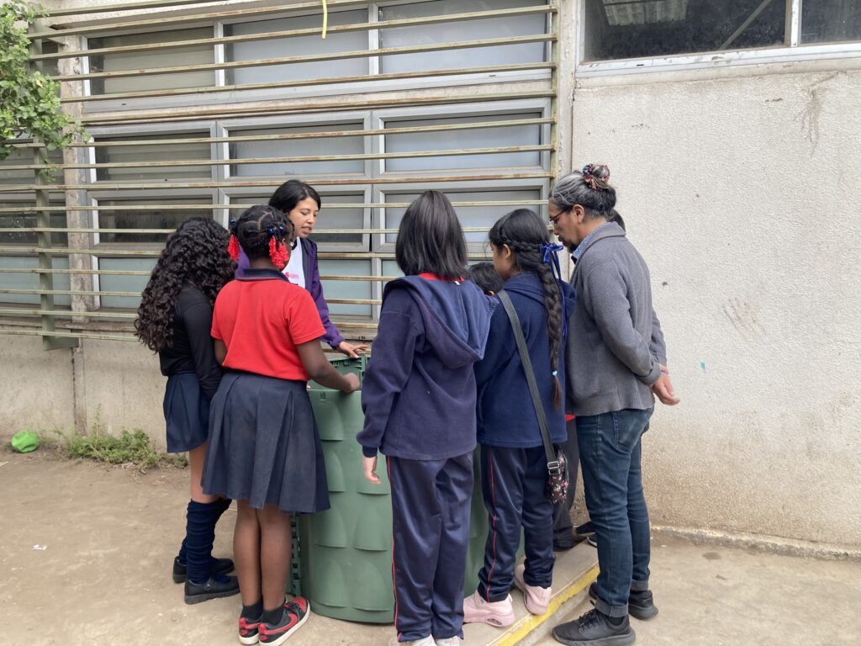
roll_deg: -0.3
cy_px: 323
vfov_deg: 49.7
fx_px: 696
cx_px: 430
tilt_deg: -4.9
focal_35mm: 28
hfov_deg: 63.4
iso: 20
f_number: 1.8
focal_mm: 3.99
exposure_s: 1/129
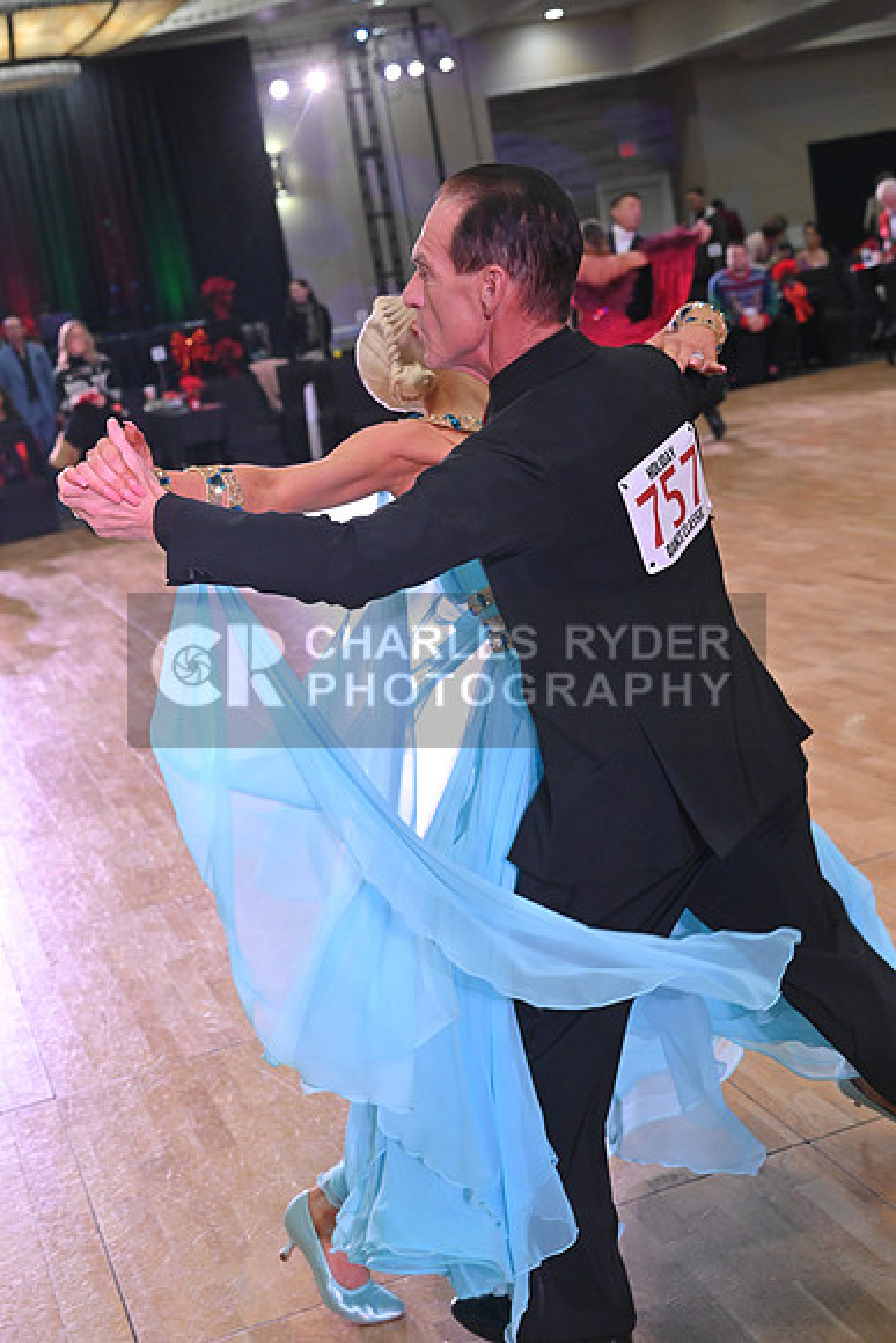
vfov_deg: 39.6
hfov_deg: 27.0
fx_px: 1865
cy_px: 672
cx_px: 448
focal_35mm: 50
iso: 3200
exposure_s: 1/400
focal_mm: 50
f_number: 5.6
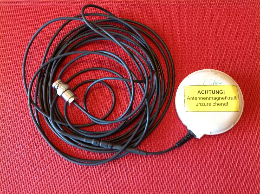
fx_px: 262
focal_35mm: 35
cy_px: 97
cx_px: 130
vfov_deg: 40.6
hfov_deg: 52.7
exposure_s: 1/15
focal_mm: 4.28
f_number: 2.4
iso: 64
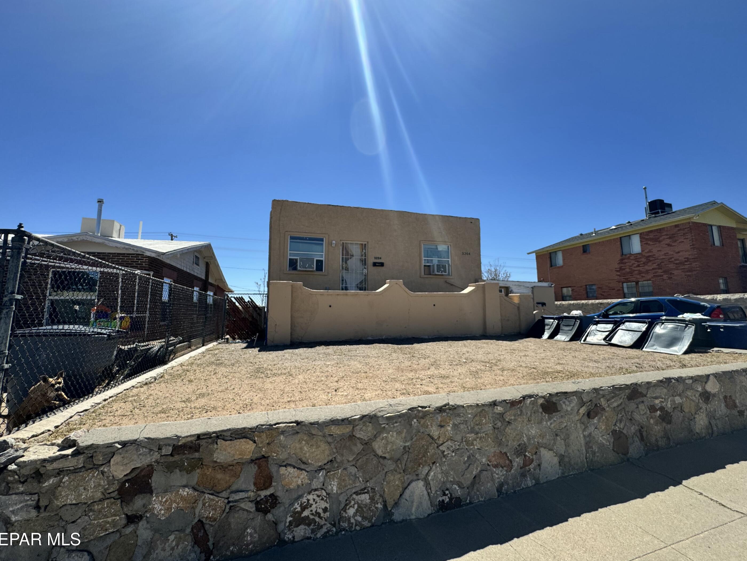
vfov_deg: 81.7
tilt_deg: +9.5
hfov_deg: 98.2
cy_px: 266
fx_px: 324
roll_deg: -0.5
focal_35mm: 15
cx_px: 383
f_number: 2.2
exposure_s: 1/2415
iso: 50
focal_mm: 2.22
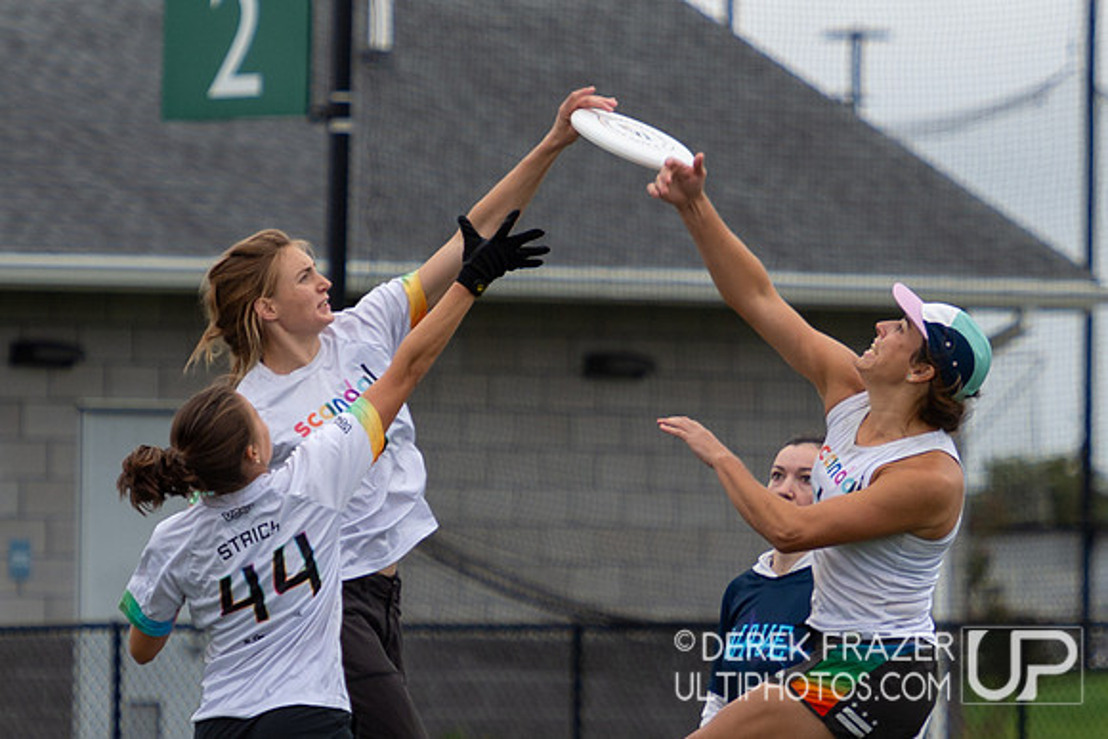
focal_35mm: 569
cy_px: 542
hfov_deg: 3.6
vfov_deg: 2.4
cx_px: 794
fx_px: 17517
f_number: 5.6
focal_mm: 240
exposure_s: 1/1000
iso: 450
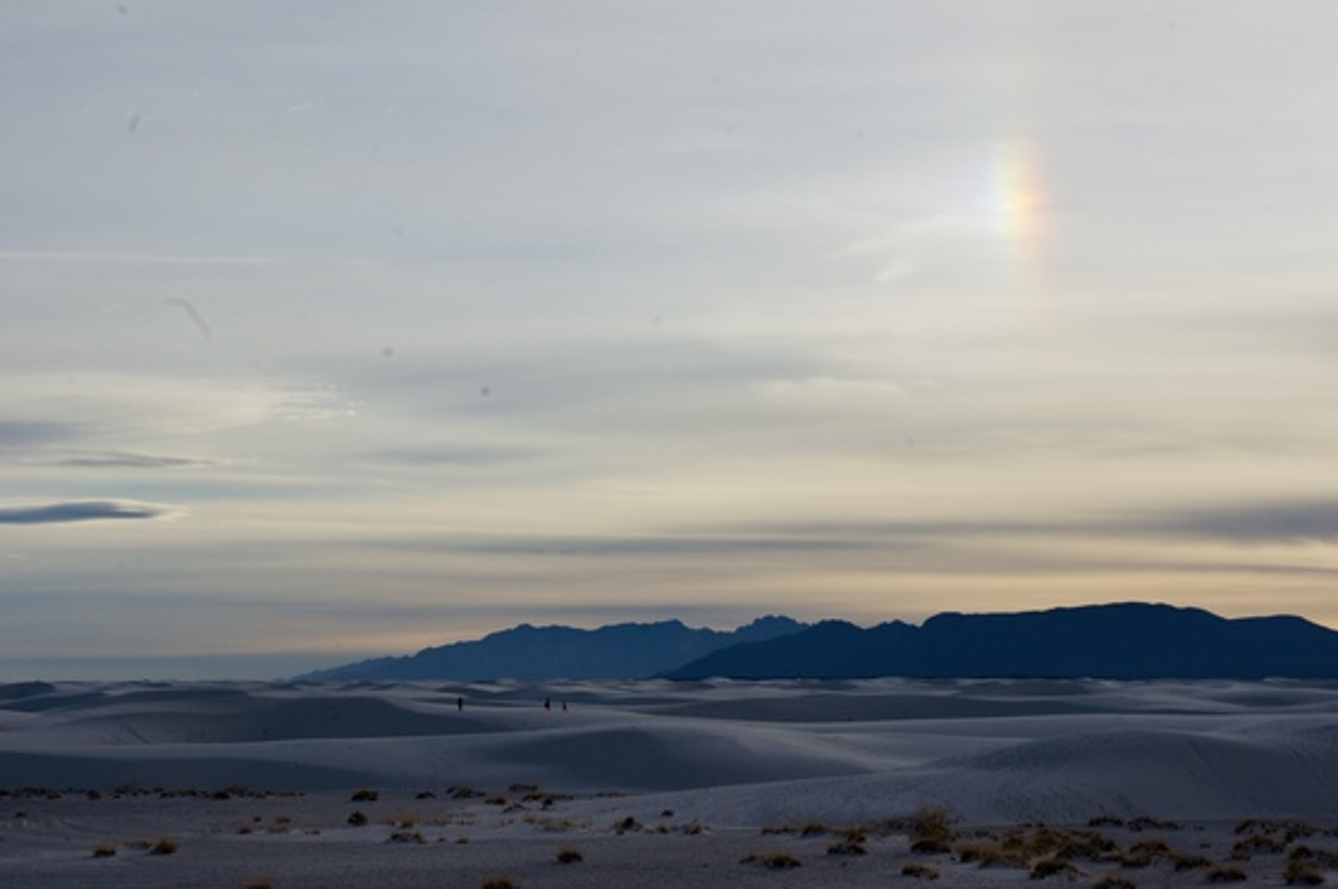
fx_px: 3044
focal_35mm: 82
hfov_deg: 24.8
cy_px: 444
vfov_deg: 16.6
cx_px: 669
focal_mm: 55
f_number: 14
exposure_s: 1/200
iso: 100
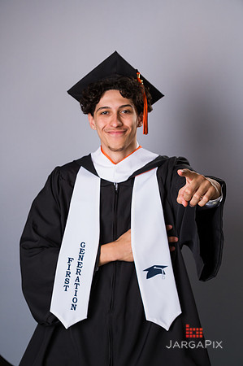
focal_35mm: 90
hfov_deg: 15.2
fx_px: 913
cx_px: 122
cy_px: 183
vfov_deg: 22.6
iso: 800
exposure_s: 1/200
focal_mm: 90
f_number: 8
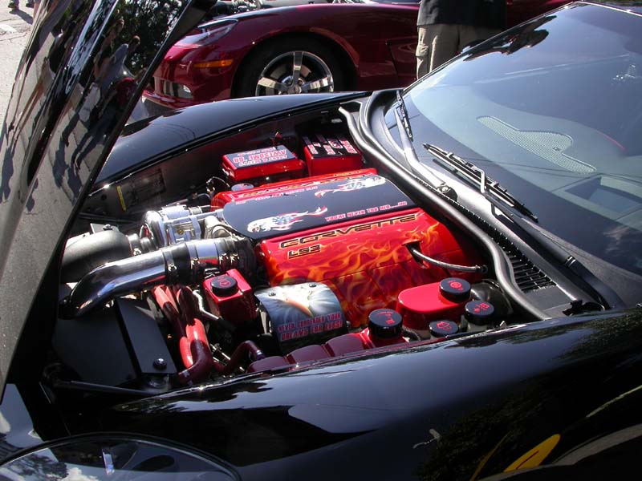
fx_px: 705
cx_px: 321
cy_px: 240
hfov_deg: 49.0
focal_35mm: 38
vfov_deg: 37.7
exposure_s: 1/229
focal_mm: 7.85
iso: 100
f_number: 6
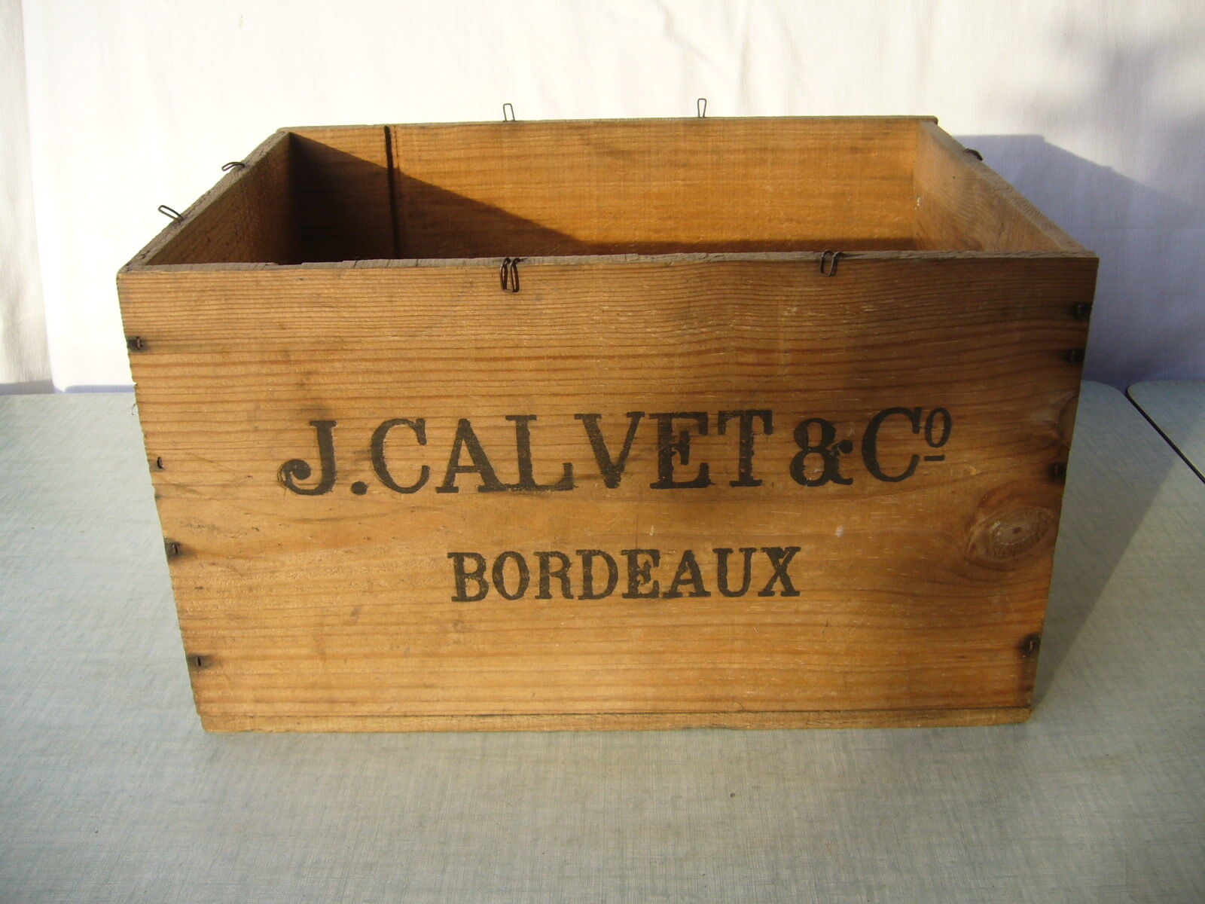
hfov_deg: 52.6
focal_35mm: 35
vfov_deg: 40.7
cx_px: 602
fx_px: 1218
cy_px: 452
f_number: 2.8
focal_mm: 5.8
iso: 80
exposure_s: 1/200
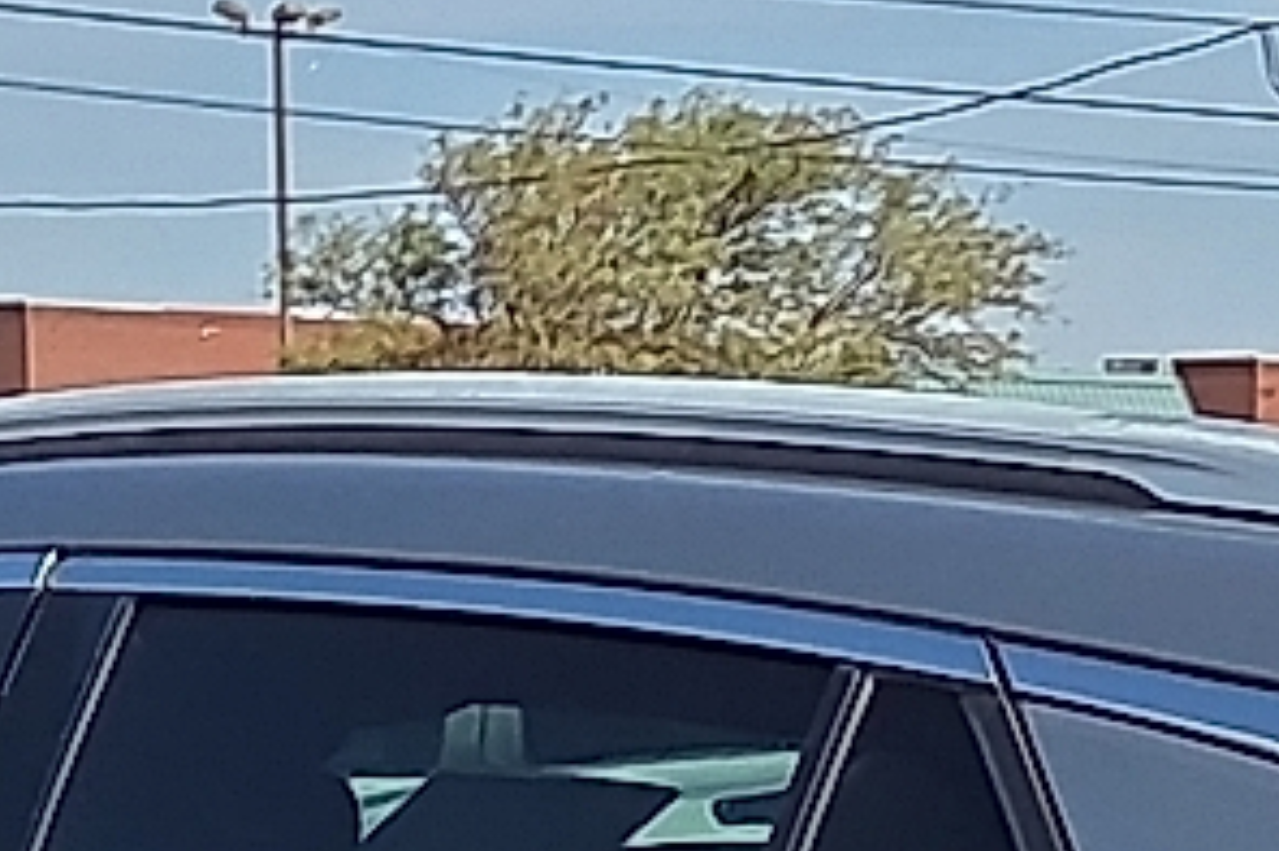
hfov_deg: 9.8
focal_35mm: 208
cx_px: 1223
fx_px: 7385
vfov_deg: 6.3
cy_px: 2056
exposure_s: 1/2000
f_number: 1.8
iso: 25
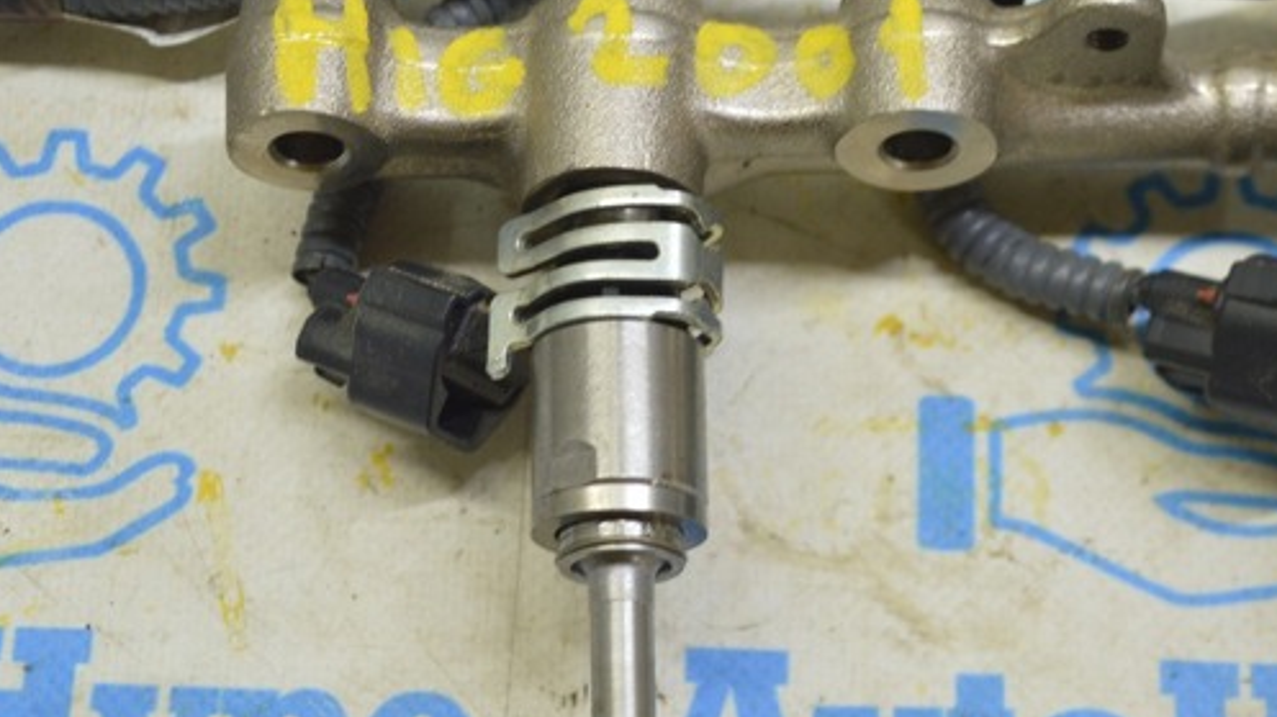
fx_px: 3148
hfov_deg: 22.9
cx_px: 655
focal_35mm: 93
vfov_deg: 13.0
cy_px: 366
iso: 400
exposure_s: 1/20
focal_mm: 46
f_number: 5.6
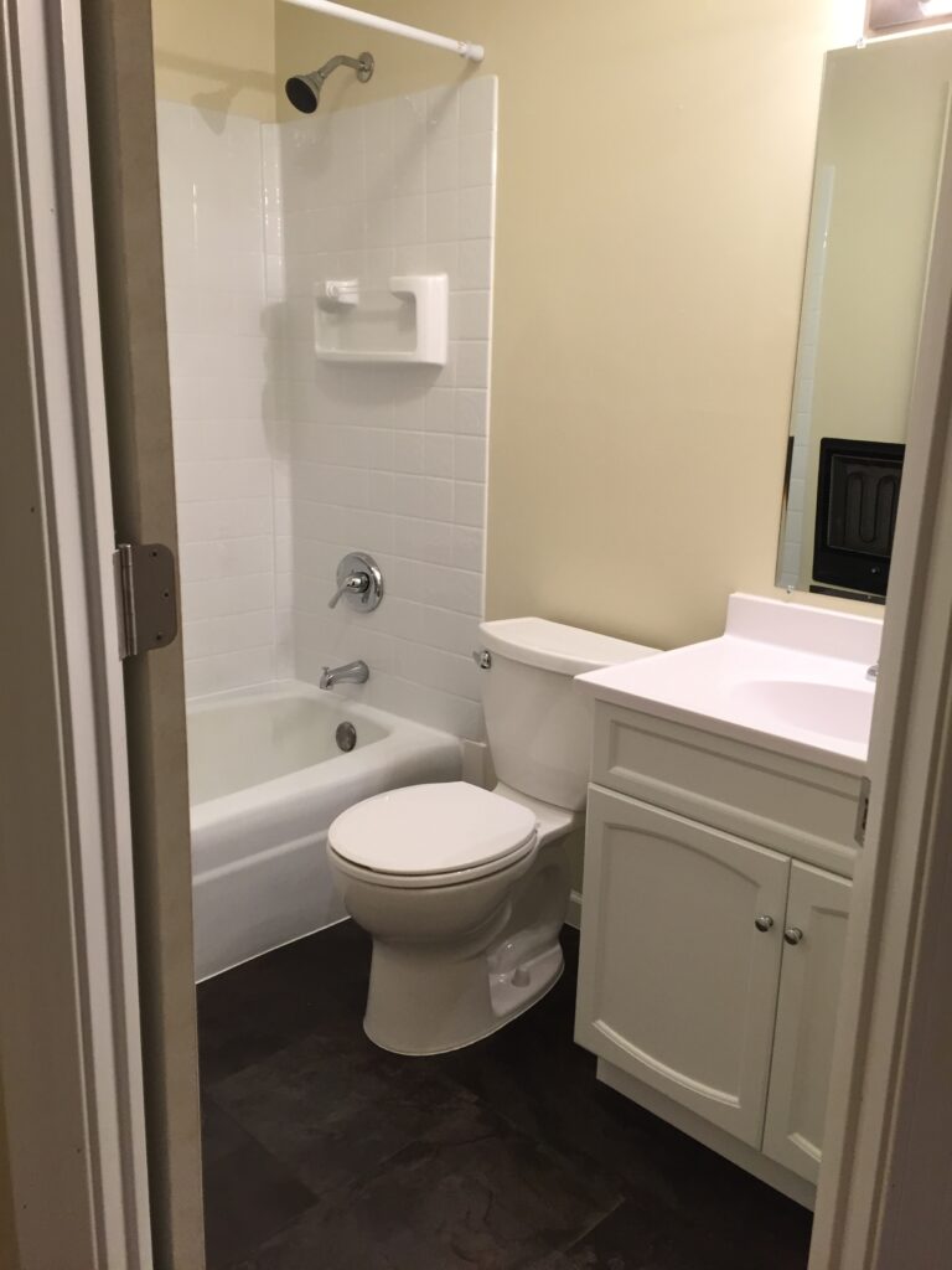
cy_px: 635
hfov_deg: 48.2
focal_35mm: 29
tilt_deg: -12.6
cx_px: 476
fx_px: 1063
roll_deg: -1.1
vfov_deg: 61.7
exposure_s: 1/30
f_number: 2.2
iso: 40
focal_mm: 4.15
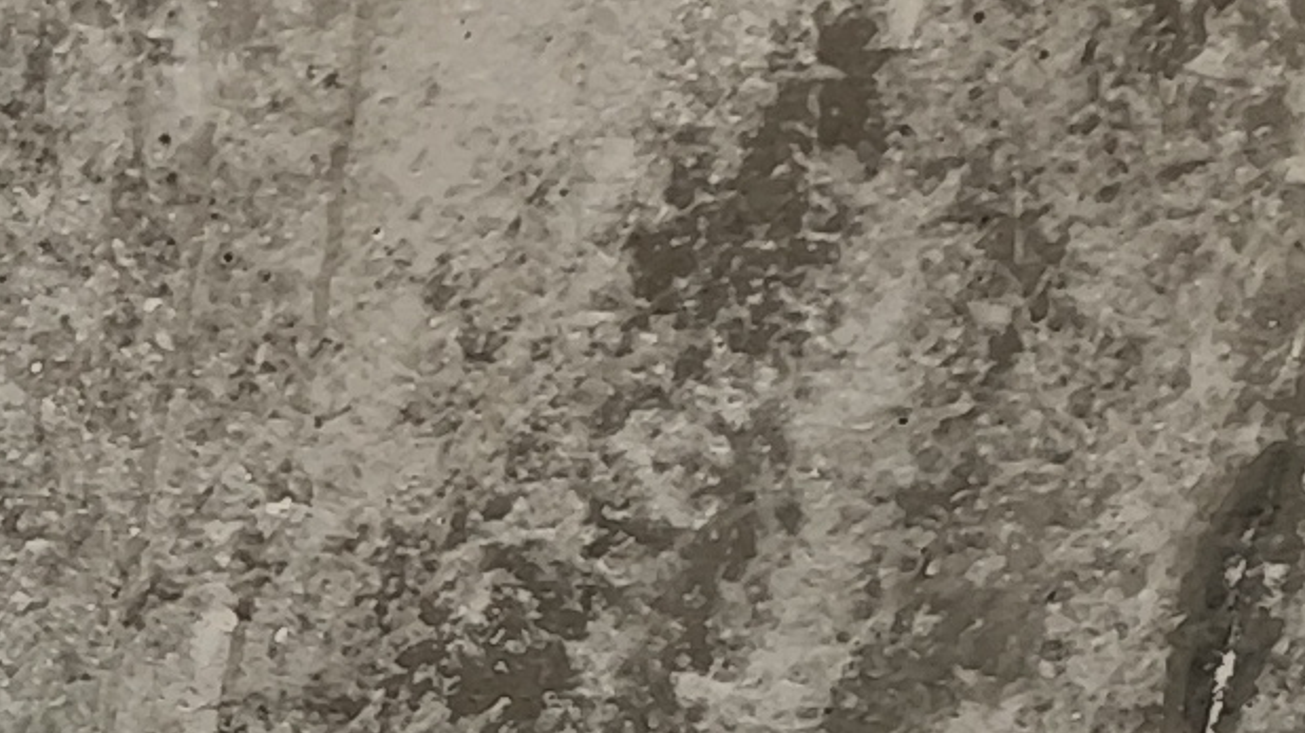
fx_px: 7056
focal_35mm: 204
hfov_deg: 9.6
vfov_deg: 5.3
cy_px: 2736
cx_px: -1632
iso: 99
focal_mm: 4.71
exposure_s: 1/50
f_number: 1.79
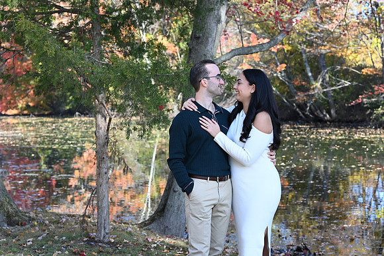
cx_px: 192
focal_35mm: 85
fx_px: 907
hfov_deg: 23.9
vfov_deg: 16.1
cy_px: 128
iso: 320
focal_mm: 85
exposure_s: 1/160
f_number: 7.1
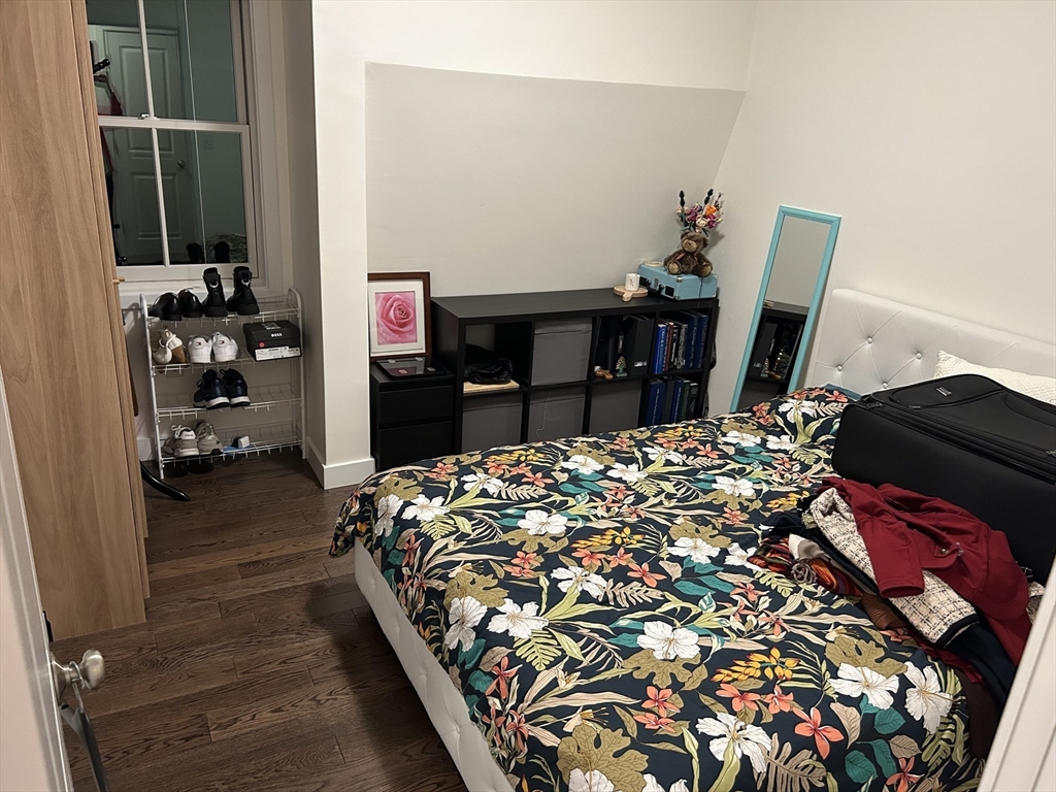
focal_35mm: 26
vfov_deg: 53.1
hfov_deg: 67.3
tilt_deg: -19.8
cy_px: 396
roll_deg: -3.1
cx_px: 528
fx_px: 793
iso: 320
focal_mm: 5.7
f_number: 1.5
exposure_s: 1/60
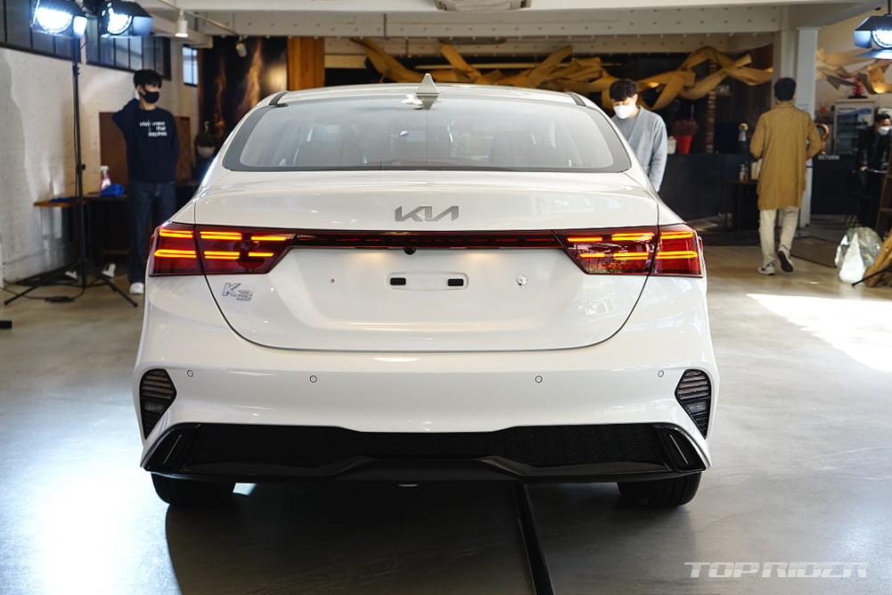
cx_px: 449
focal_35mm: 44
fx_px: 1090
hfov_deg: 44.5
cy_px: 303
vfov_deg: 30.5
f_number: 4
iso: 320
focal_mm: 43
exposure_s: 1/60
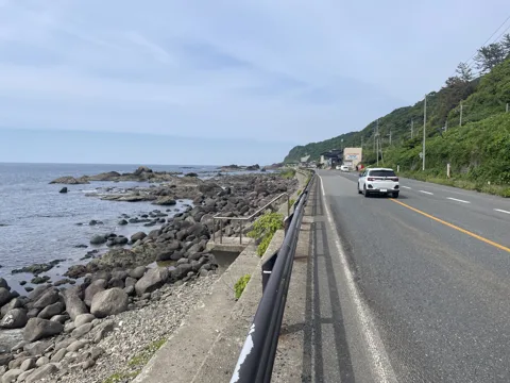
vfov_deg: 53.1
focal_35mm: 26
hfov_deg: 67.3
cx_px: 255
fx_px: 383
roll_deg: -0.1
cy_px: 192
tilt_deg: -3.4
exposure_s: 1/3125
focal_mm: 4.2
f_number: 1.6
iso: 32
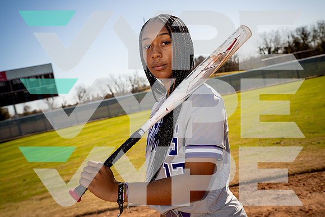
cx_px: 162
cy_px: 108
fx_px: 370
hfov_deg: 47.4
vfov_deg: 32.6
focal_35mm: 41
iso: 100
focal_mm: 41
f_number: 7.1
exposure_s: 1/250
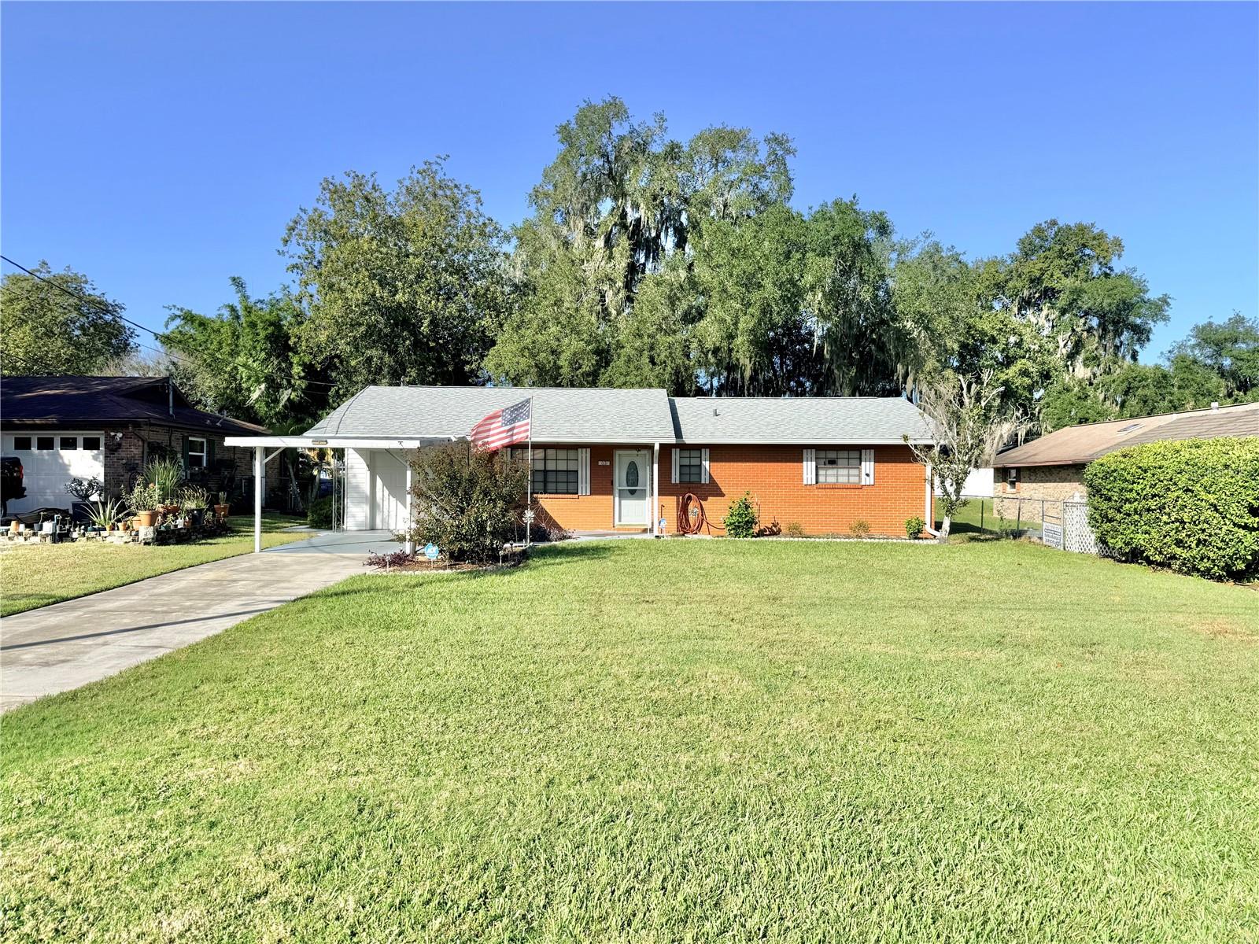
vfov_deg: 56.8
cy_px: 472
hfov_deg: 71.6
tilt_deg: -0.4
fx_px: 873
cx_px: 630
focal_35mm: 24
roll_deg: -0.4
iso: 80
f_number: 1.78
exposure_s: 1/3953
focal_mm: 6.76
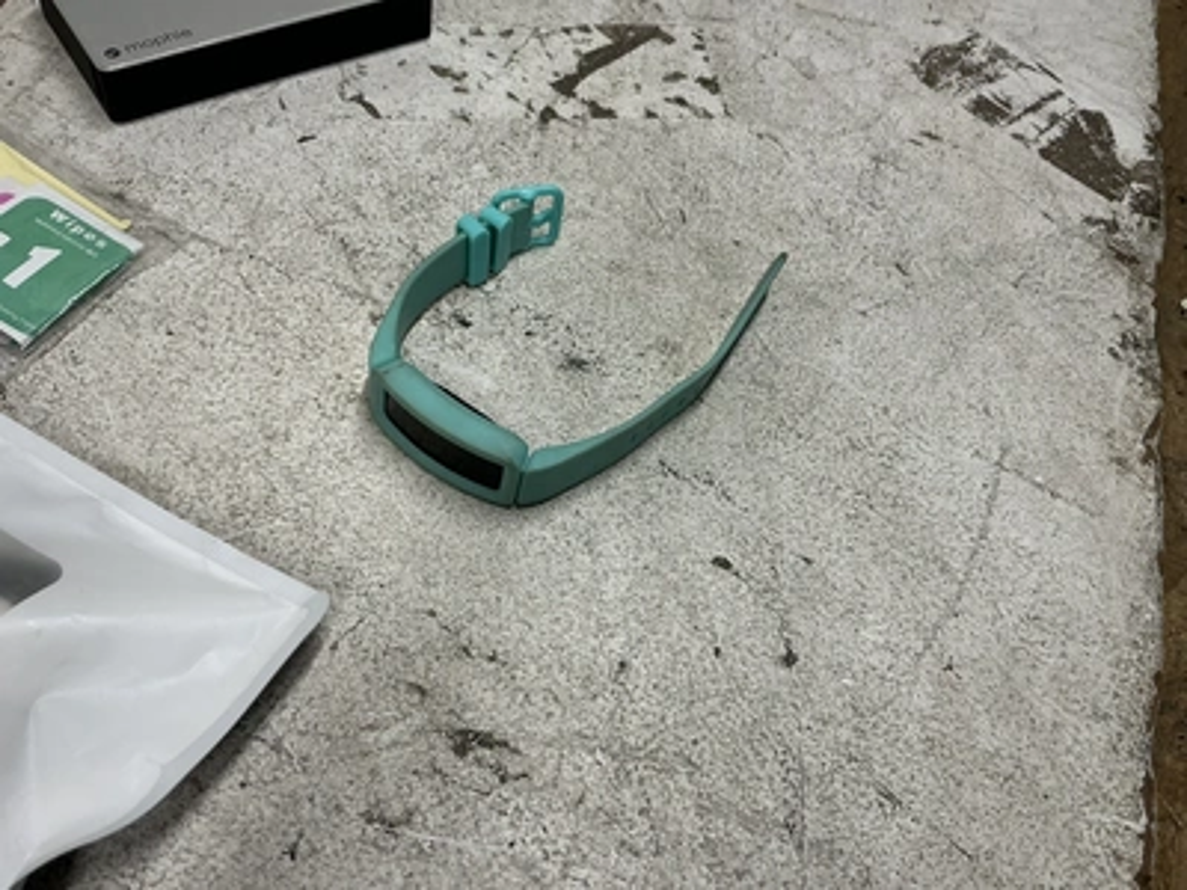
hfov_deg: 63.4
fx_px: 960
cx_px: 594
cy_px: 445
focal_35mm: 28
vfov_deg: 49.7
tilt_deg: -53.4
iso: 25
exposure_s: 1/120
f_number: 1.8
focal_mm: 3
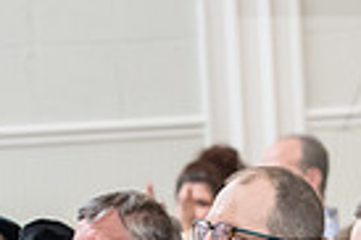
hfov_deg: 4.9
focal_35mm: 423
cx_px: 158
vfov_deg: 3.2
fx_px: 4237
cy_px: 336
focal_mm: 100
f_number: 4
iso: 1600
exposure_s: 1/200
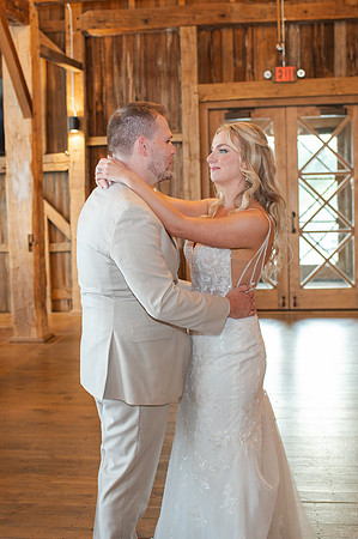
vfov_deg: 36.7
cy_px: 269
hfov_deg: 24.8
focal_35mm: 54
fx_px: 813
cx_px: 149
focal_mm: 35
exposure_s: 1/200
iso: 1000
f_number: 3.2
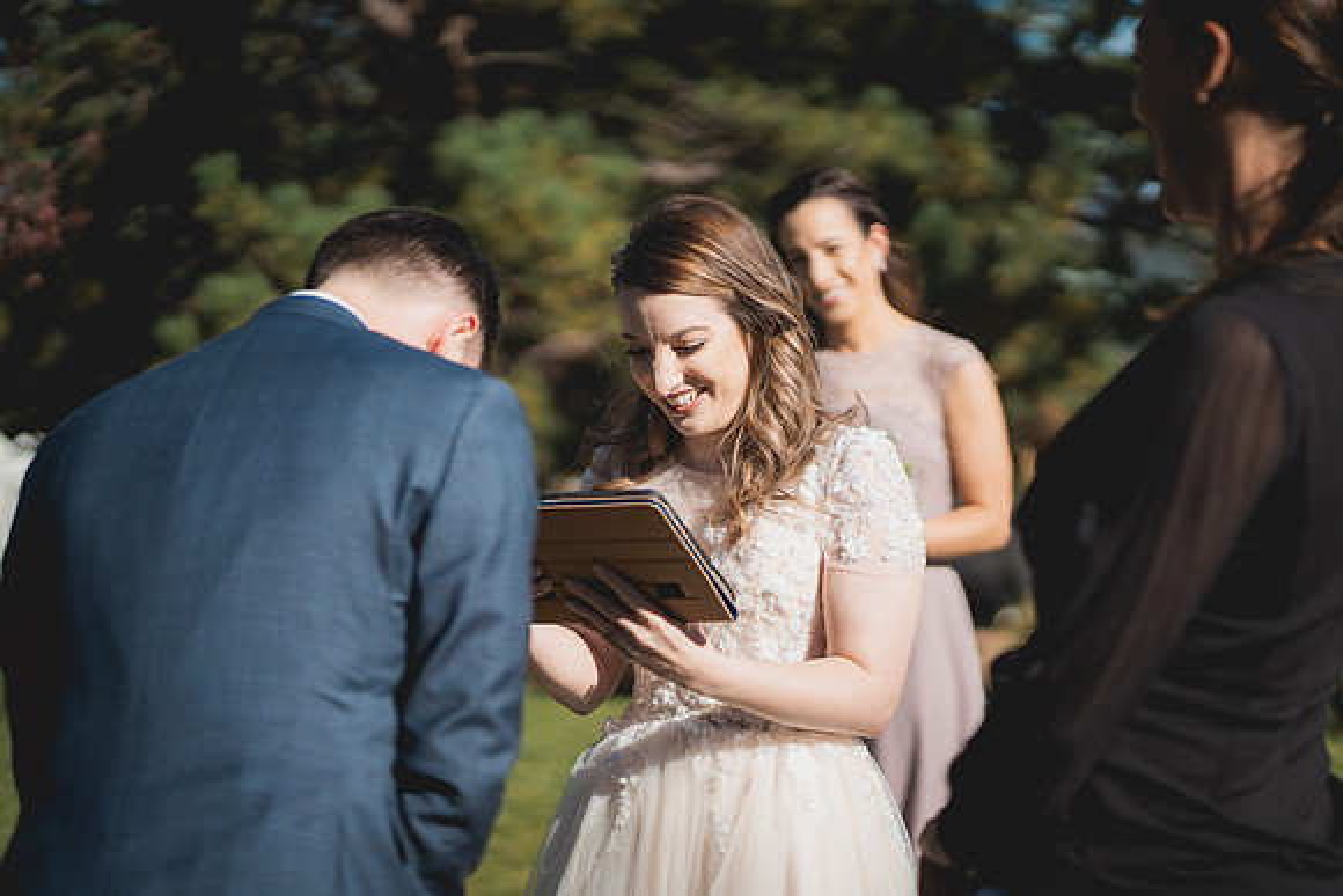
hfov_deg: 23.7
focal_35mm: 86
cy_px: 448
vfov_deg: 15.9
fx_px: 3207
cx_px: 672
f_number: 1.8
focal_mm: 85
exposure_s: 1/8000
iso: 200
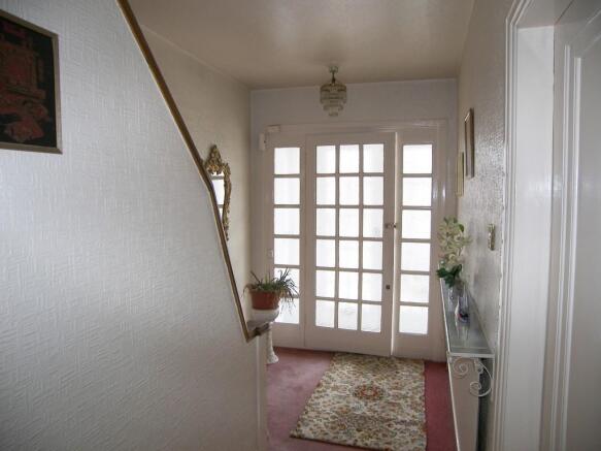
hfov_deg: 67.3
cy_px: 226
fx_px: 451
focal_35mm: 26
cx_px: 300
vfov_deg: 53.0
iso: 50
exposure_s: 1/80
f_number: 2.8
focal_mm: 5.4
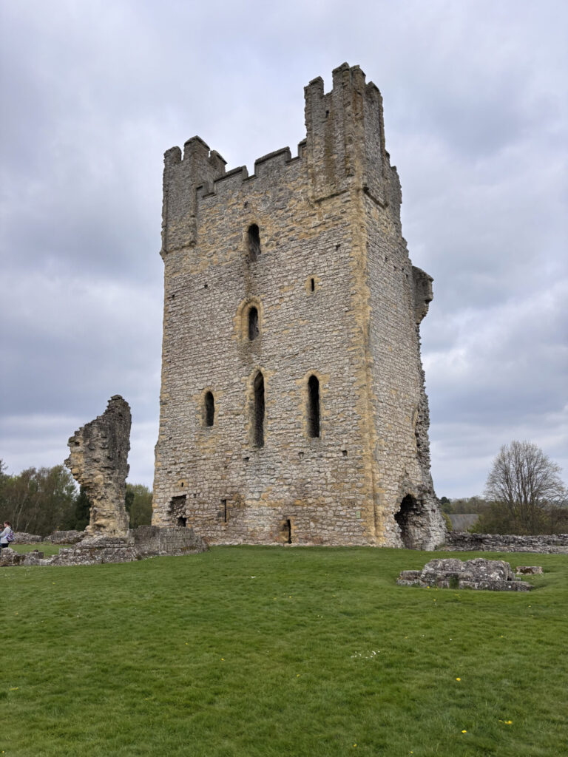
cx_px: 284
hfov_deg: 53.1
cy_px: 378
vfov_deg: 67.3
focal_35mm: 26
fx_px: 569
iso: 50
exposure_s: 1/3937
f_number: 1.6
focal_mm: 5.96
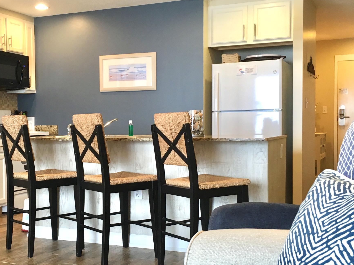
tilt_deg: -2.6
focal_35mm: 50
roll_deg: +0.3
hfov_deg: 37.9
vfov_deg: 29.1
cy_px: 142
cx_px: 127
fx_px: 511
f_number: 2.2
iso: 64
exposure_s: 1/30
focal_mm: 4.15
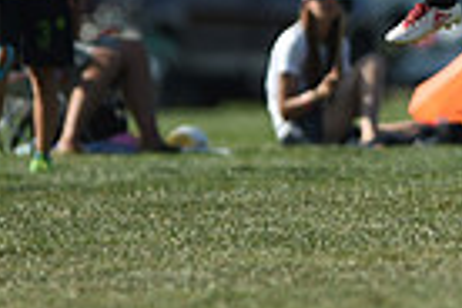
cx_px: 536
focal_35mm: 1676
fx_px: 21507
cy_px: -209
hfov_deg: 1.2
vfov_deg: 0.8
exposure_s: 1/2000
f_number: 2.8
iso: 100
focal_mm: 400
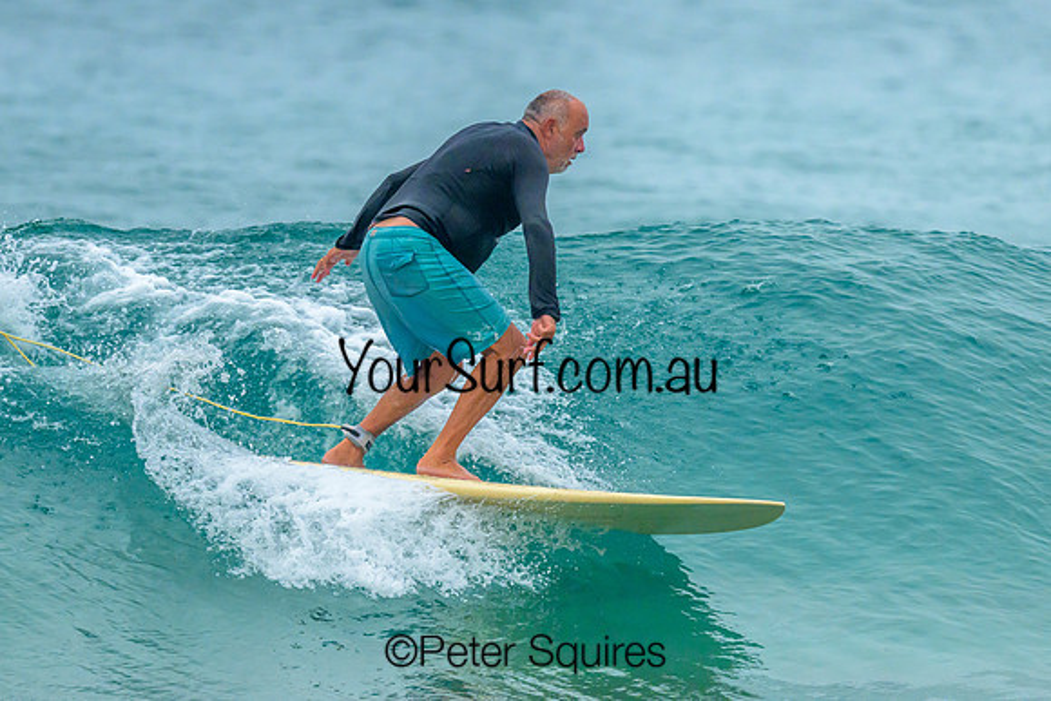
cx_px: 483
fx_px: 32131
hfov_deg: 1.9
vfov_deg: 1.3
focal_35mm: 1100
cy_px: 219
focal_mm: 800
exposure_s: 1/2000
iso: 1600
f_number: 6.3
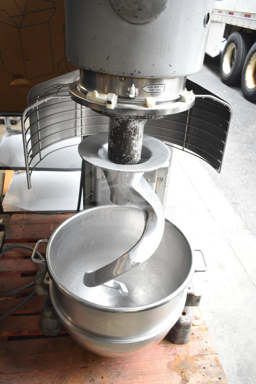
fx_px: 320
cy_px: 192
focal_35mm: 30
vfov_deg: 61.9
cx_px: 128
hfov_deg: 43.6
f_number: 4.5
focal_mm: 20
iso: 1600
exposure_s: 1/80
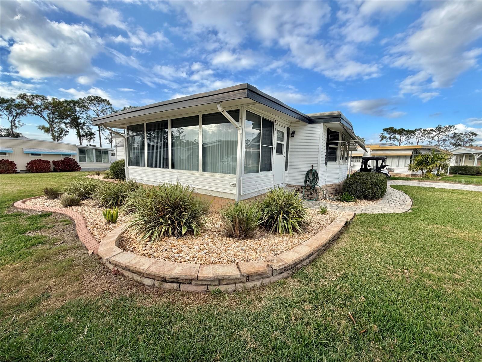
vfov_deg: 85.7
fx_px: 195
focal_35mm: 14
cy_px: 181
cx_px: 241
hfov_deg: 102.1
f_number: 2.2
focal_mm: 2.22
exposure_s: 1/770
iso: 40
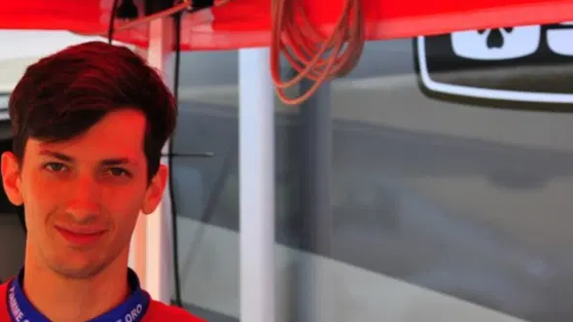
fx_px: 3403
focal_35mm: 224
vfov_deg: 5.4
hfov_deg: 9.6
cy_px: 267
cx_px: 53
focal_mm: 105
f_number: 9
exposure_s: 1/320
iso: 800
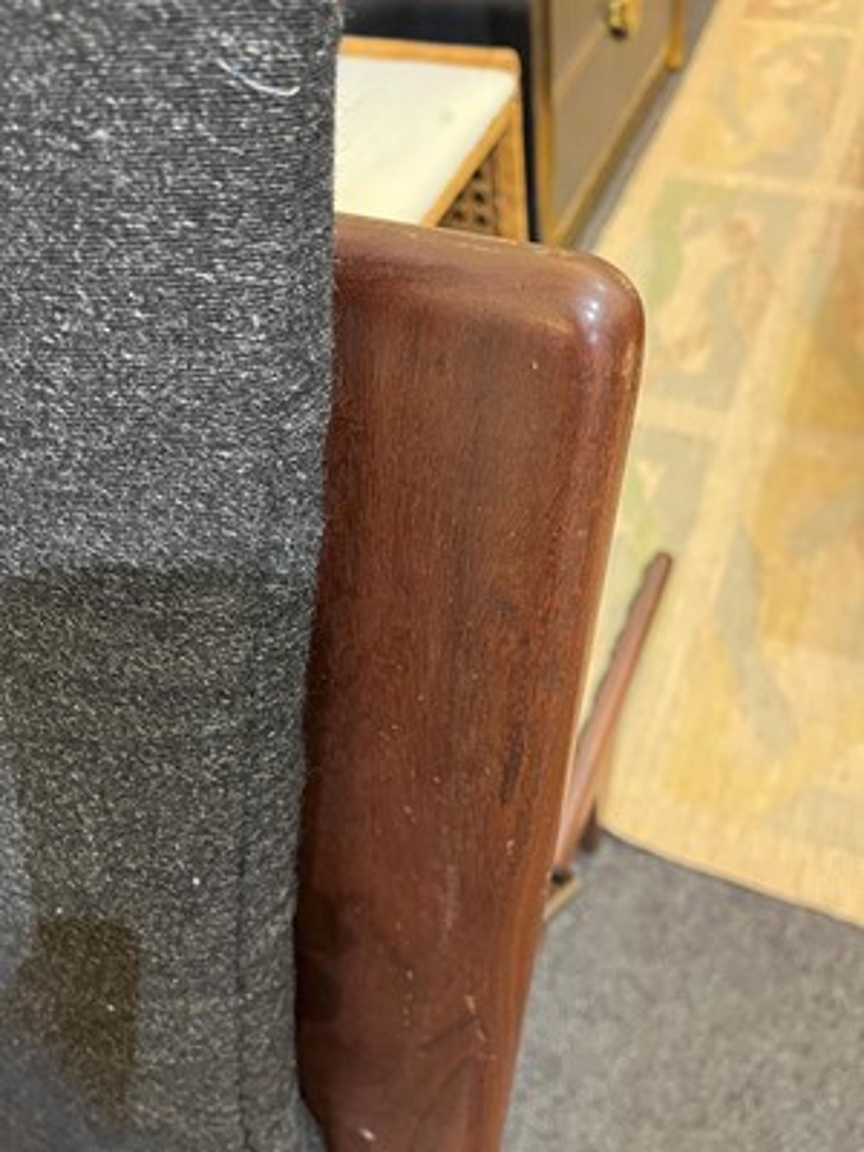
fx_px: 865
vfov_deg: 67.3
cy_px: 576
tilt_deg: -54.1
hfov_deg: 53.1
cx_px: 432
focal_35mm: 26
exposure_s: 1/50
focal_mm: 5.1
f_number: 1.6
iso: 400
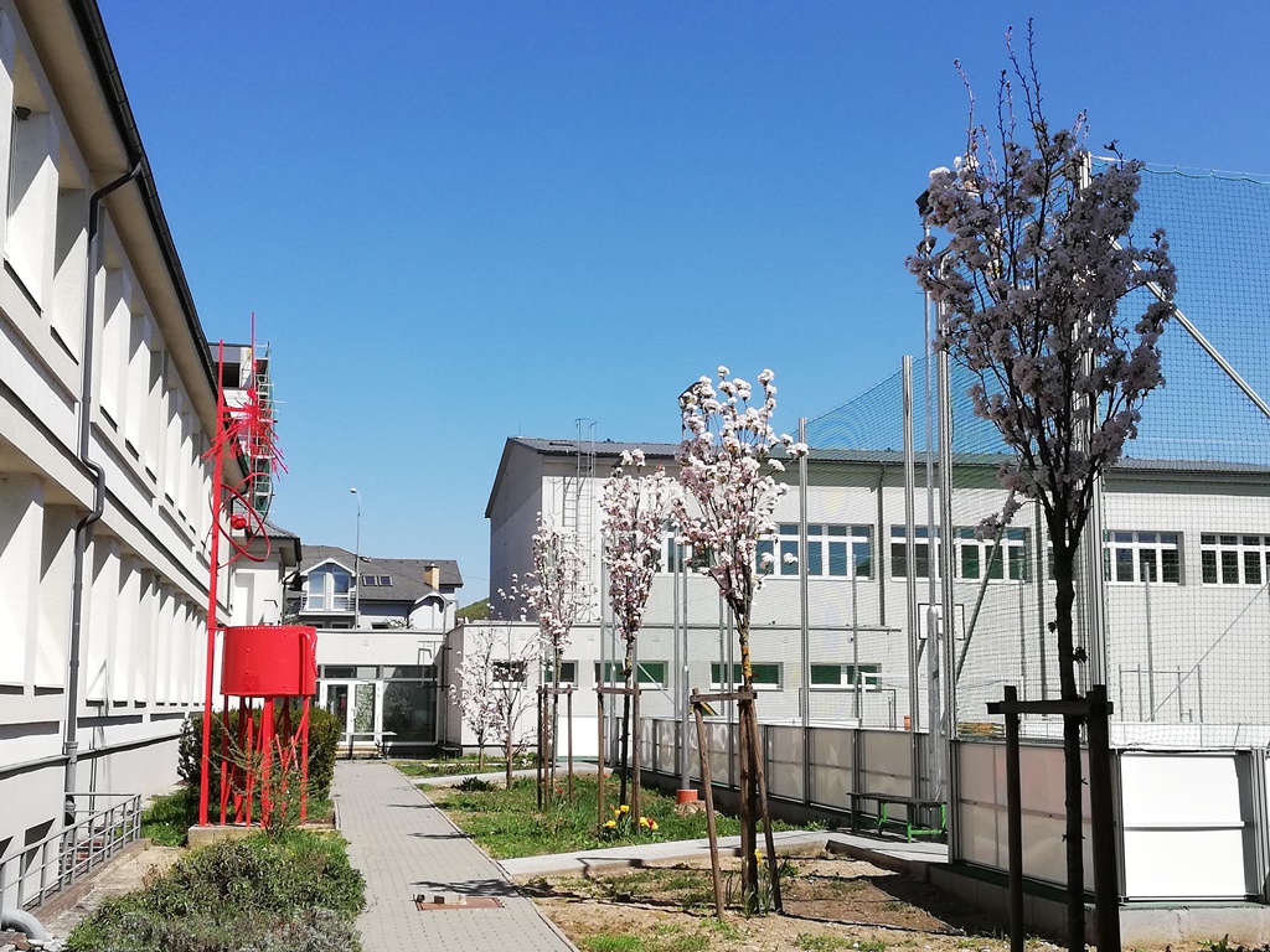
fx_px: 1688
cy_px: 476
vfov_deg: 31.5
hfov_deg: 41.2
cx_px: 635
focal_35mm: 46
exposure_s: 1/1203
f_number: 2.2
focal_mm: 3.81
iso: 50
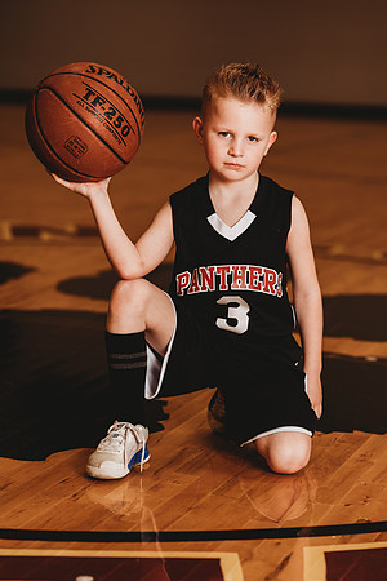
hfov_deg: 16.1
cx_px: 194
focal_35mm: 85
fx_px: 1371
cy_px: 290
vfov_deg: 23.9
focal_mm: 85
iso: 100
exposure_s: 1/160
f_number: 2.5
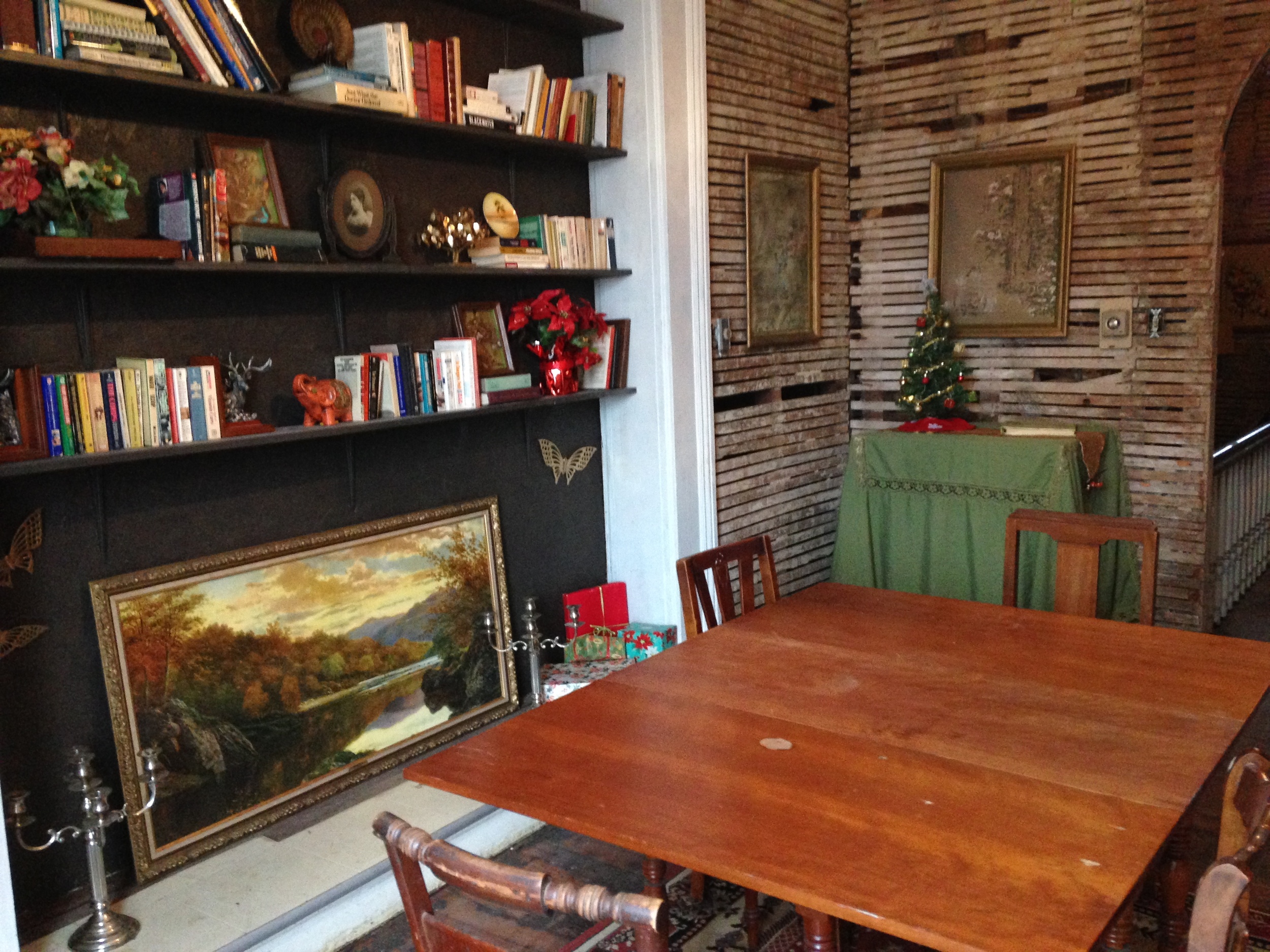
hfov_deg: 55.4
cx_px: 635
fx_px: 1211
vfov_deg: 42.9
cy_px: 476
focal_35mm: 33
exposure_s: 1/17
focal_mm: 4.12
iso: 400
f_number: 2.4
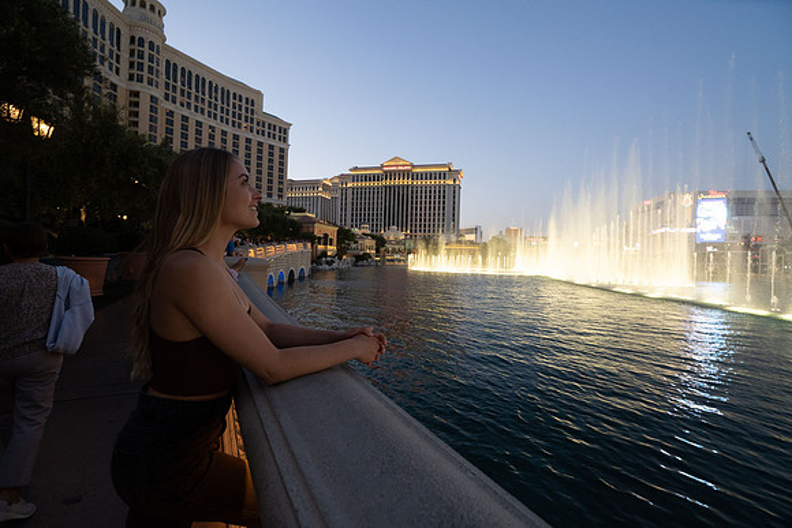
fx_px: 352
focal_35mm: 16
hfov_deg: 96.7
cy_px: 264
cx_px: 396
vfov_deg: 73.8
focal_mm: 16
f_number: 6.3
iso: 2500
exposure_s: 1/60
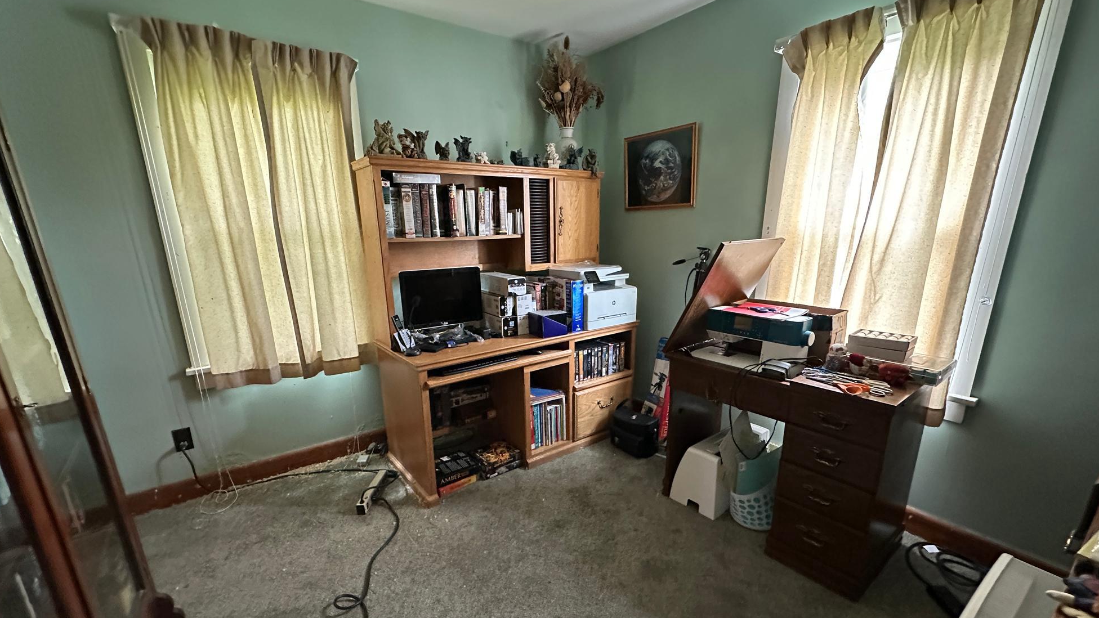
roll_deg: +0.8
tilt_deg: -15.5
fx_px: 466
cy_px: 352
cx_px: 543
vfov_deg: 66.8
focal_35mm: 16
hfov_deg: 99.4
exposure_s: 1/40
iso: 1000
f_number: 2.2
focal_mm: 2.22
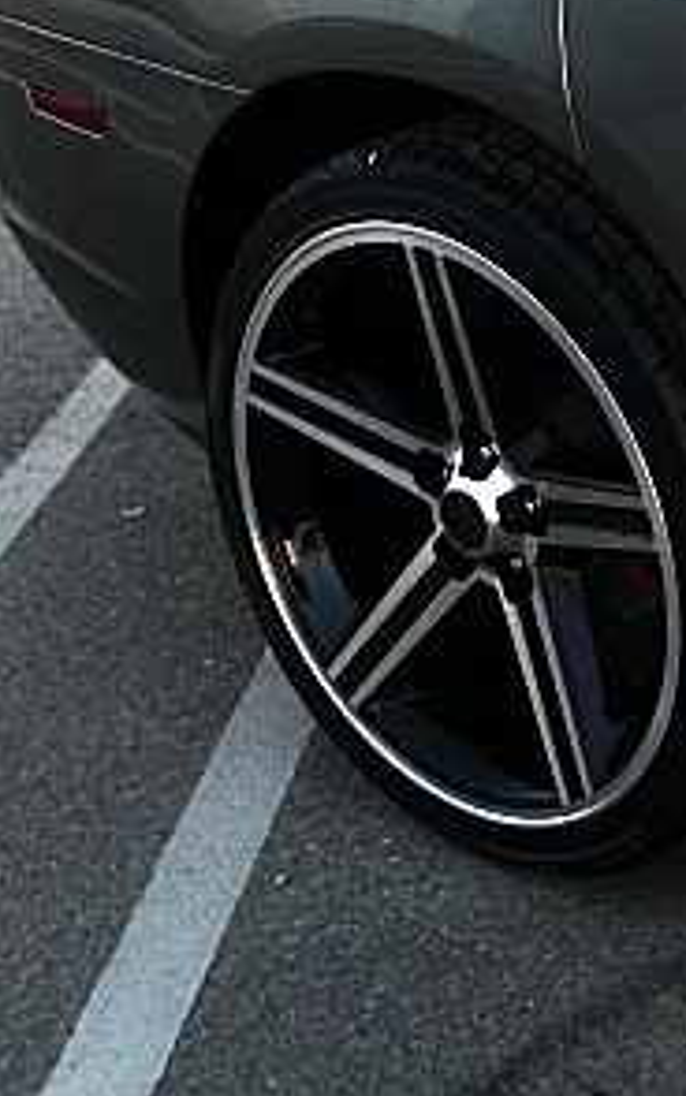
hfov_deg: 15.0
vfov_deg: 24.5
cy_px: 209
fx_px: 2480
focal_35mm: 83
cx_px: 891
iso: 100
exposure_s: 1/100
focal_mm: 6.3
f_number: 2.8
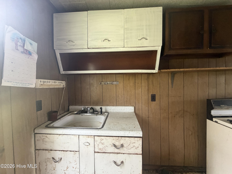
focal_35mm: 14
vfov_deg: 85.7
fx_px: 94
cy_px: 87
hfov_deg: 102.1
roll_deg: +0.8
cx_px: 116
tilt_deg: -1.6
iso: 320
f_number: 2.2
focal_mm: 2.22
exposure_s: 1/88
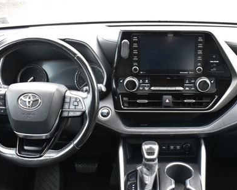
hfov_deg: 43.4
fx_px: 295
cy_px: 111
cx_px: 150
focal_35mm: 42
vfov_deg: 35.6
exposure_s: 1/15
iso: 1600
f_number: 4.5
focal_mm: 18
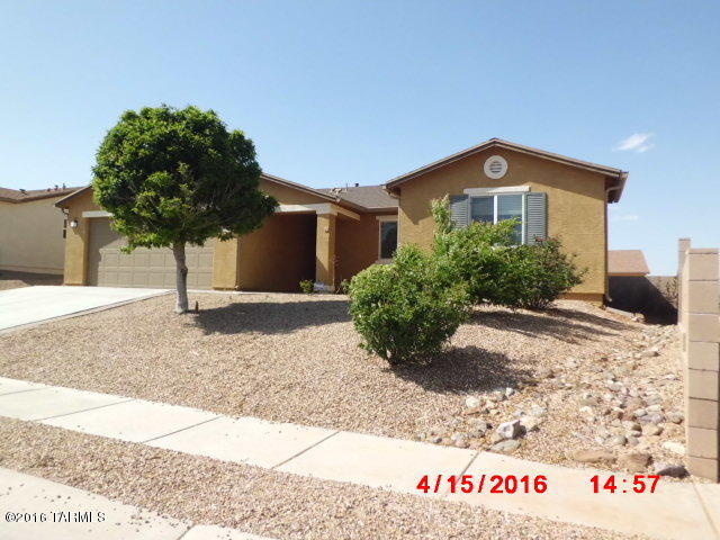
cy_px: 270
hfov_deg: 67.3
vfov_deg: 53.1
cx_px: 360
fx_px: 541
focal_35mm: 26
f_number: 7.9
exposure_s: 1/200
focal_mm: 4.7
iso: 100
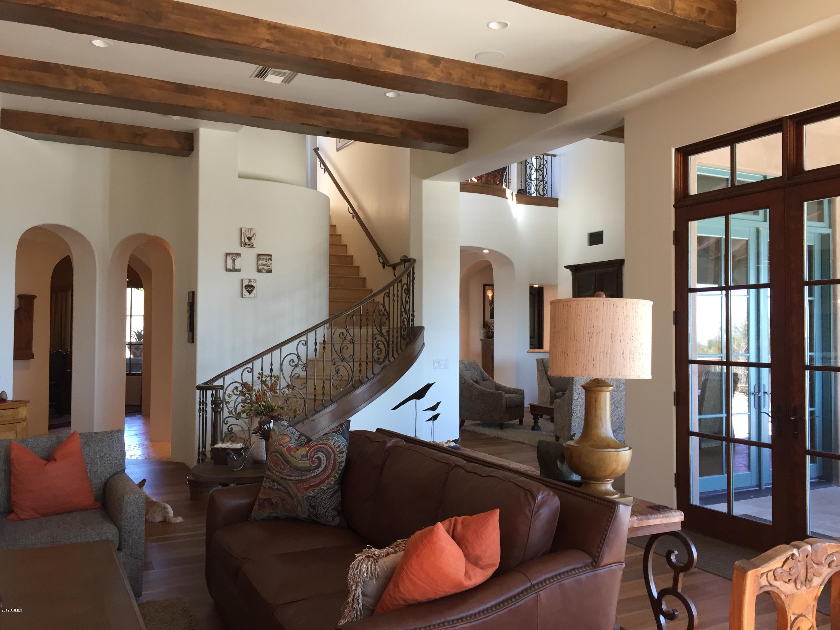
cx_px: 420
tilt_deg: +1.8
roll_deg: +1.2
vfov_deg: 48.2
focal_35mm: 29
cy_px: 315
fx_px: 704
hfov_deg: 61.7
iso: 40
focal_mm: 4.15
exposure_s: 1/30
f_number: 2.2
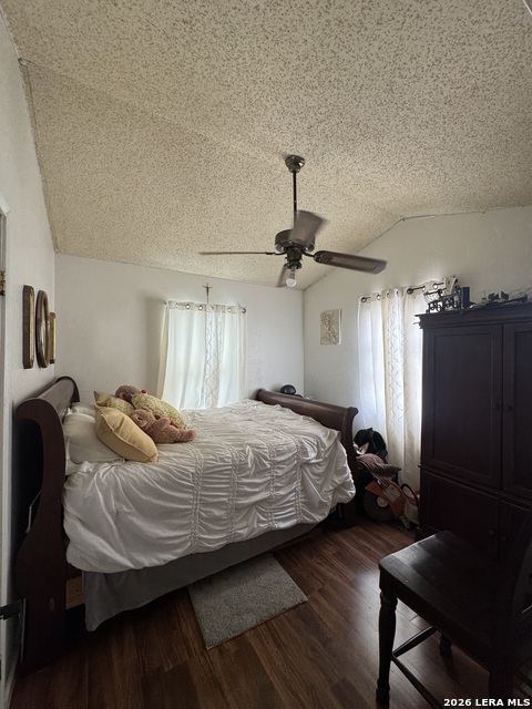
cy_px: 354
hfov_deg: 85.7
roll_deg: -0.2
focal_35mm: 14
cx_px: 266
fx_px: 287
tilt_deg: +1.1
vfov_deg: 102.1
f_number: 2.2
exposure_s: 1/120
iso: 250
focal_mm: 2.22
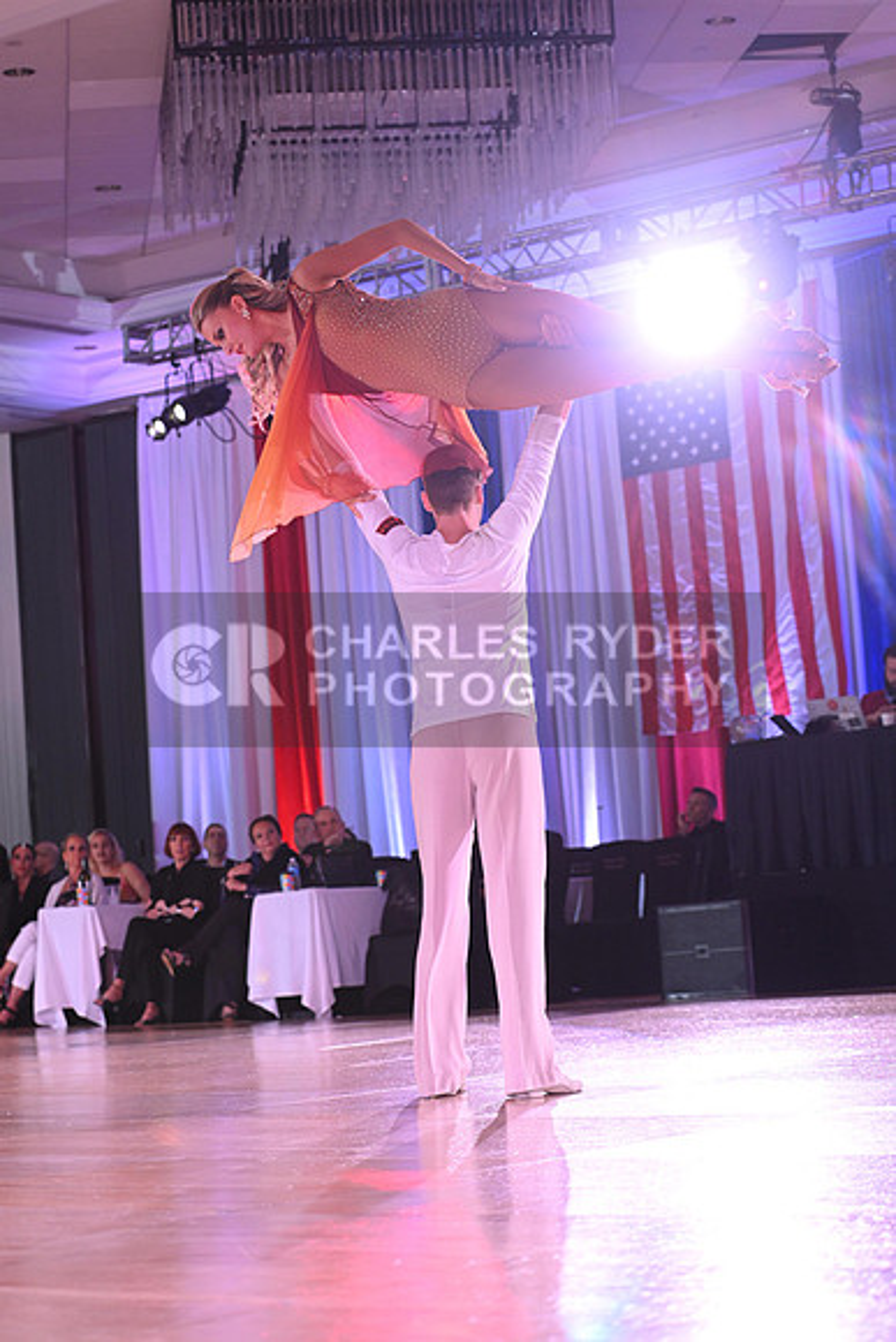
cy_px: 671
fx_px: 3059
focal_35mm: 82
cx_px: 448
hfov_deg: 16.7
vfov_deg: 24.8
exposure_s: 1/200
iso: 1600
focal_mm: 82
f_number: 4.5
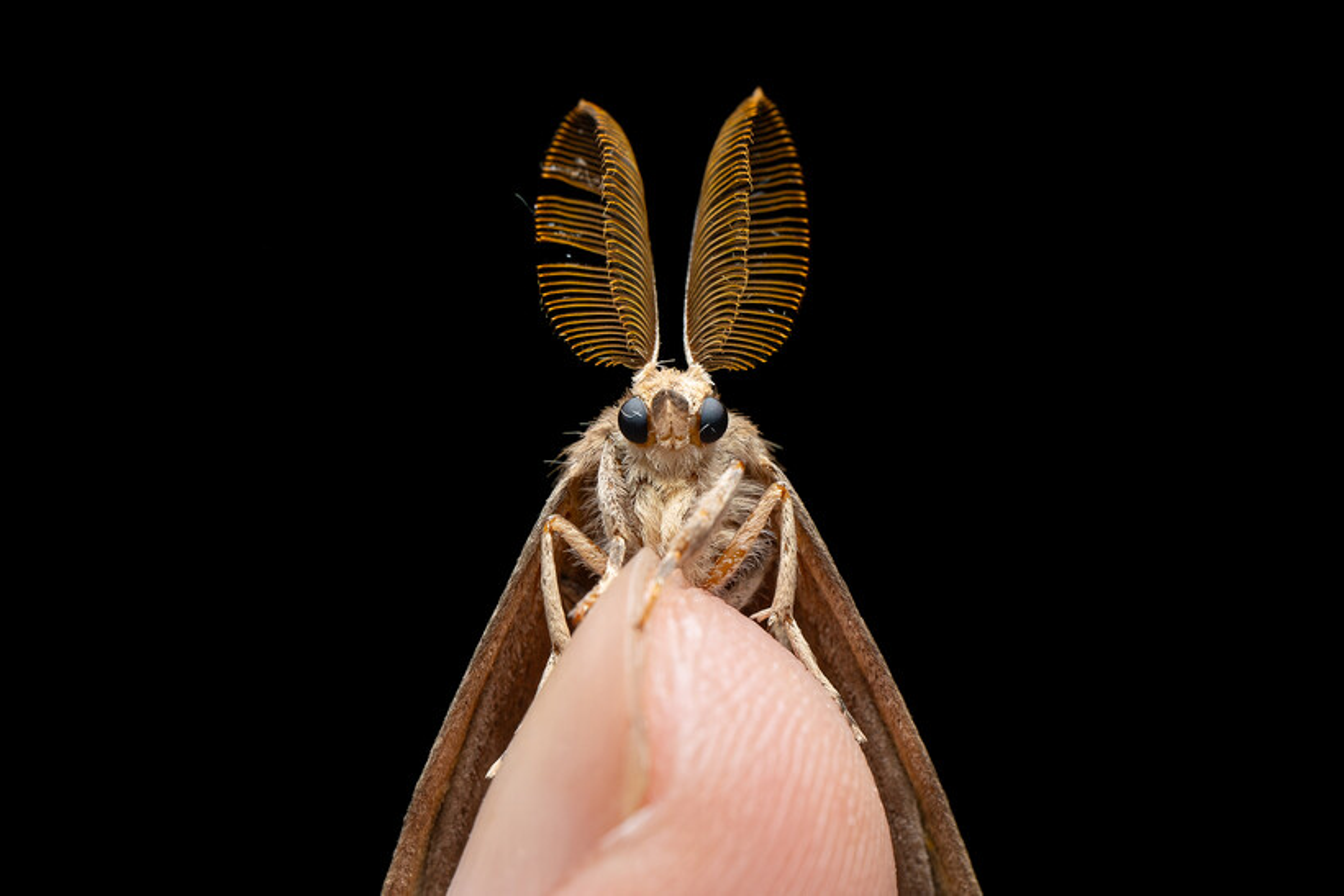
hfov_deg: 47.6
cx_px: 675
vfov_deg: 32.8
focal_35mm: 41
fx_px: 1522
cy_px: 374
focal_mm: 35
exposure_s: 1/160
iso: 1600
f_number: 11
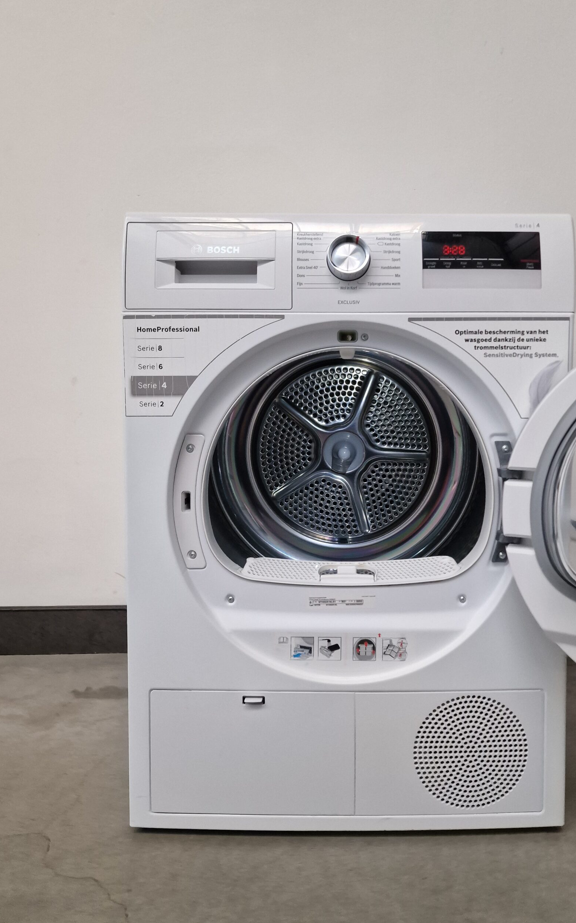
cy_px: 461
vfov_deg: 72.6
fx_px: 628
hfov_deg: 49.1
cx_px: 335
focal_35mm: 25
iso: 320
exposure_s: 1/120
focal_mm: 6.4
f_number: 1.8
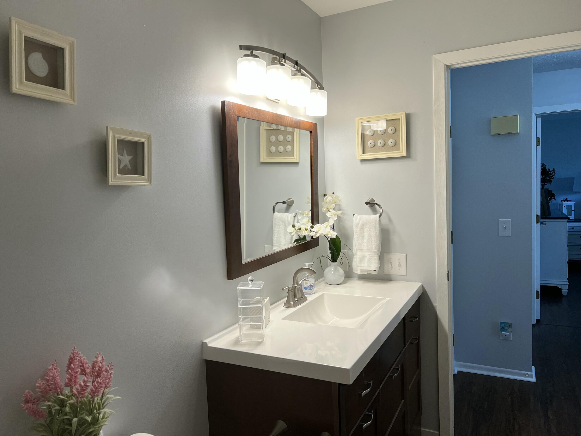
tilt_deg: -3.9
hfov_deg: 67.3
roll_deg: +1.5
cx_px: 290
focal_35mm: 26
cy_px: 218
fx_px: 436
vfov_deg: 53.1
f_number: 1.5
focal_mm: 5.7
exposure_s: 1/120
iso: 125
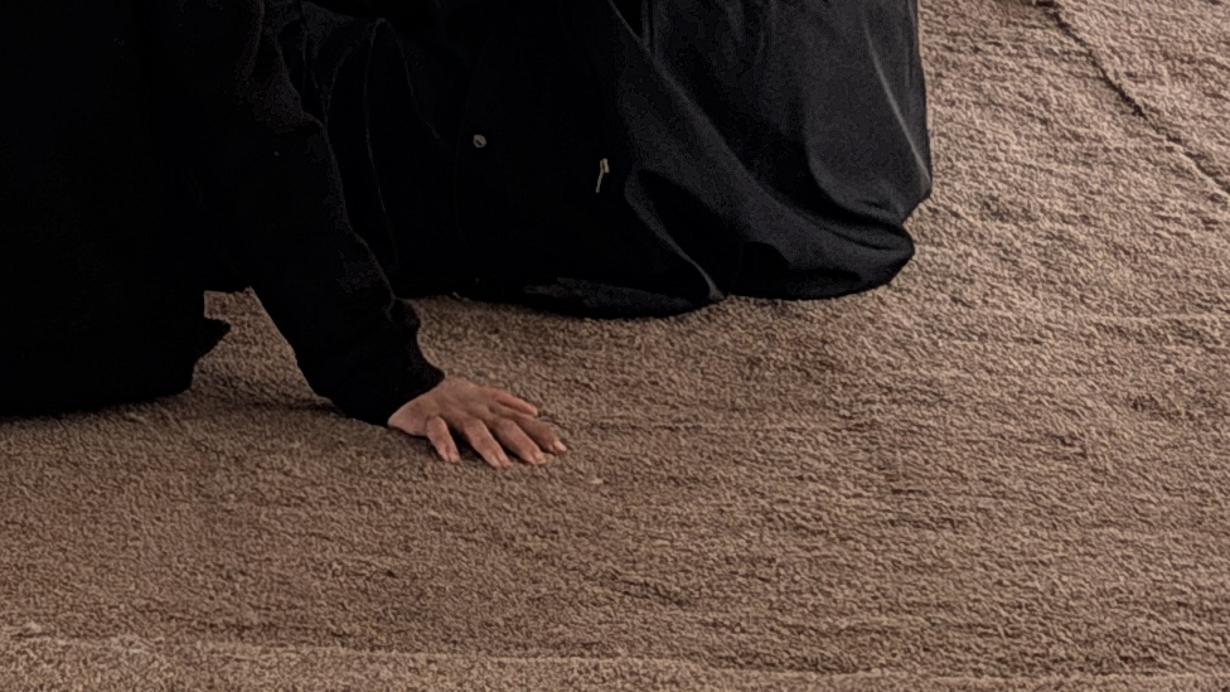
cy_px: -1051
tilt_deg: -3.8
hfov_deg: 9.5
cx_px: -905
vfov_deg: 5.4
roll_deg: +0.8
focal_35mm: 216
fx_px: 7045
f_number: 1.78
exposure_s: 1/60
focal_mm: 6.76
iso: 200
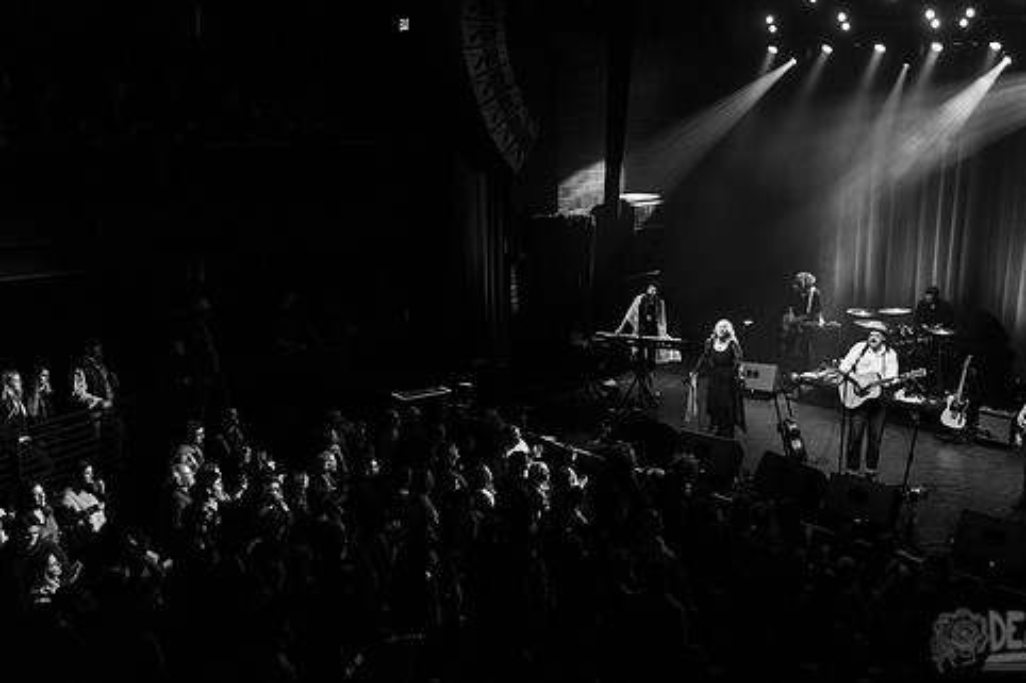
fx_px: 940
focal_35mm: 33
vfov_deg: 39.8
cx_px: 654
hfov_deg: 56.4
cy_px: 273
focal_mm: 24
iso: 2500
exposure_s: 1/160
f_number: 3.2
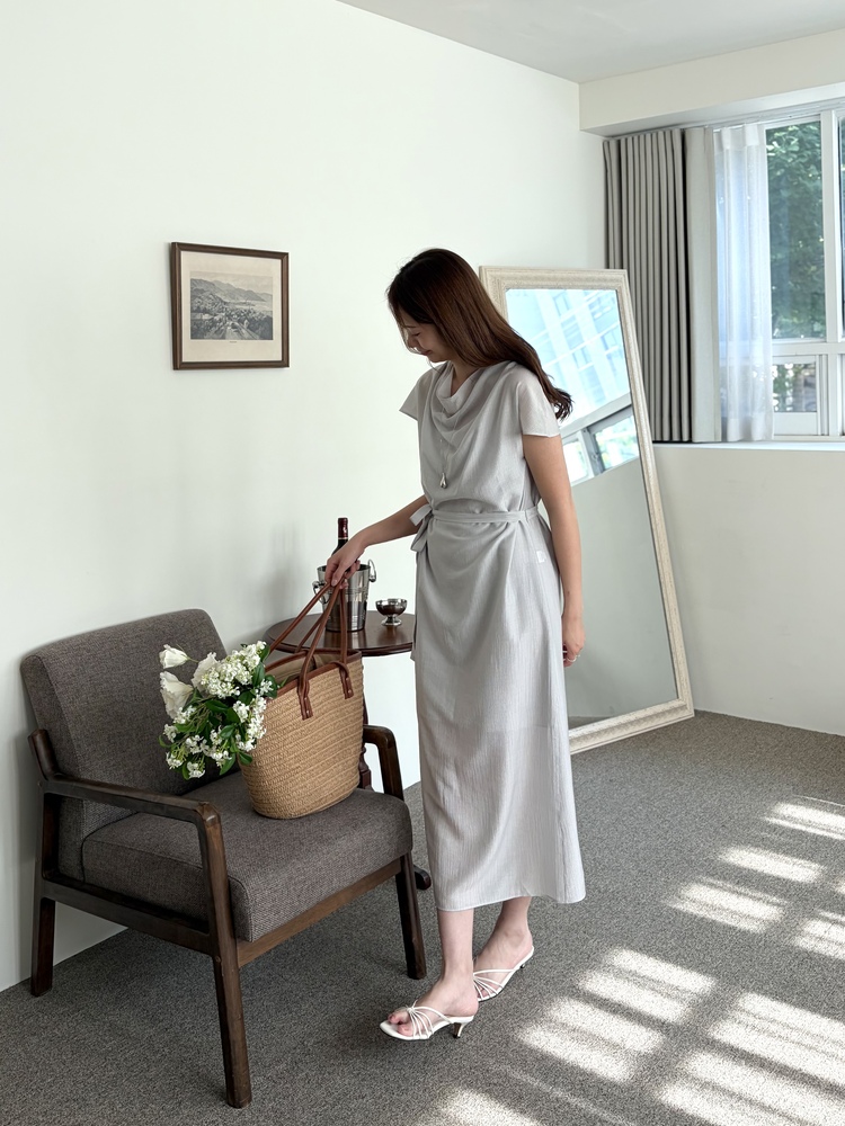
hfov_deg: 53.1
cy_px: 563
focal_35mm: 26
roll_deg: +1.6
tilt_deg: -1.3
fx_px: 846
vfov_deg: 67.3
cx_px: 422
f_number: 1.6
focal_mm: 5.96
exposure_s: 1/199
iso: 40
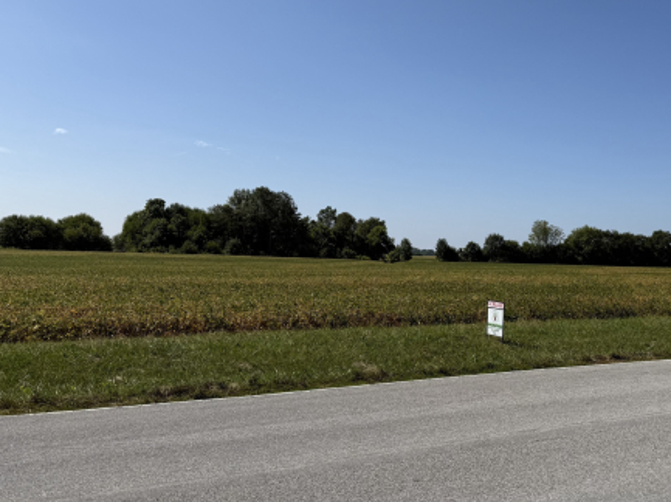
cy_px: 232
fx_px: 717
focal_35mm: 37
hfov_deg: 48.4
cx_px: 498
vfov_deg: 38.6
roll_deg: -2.0
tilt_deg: +1.5
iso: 80
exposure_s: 1/8130
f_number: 1.78
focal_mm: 6.76
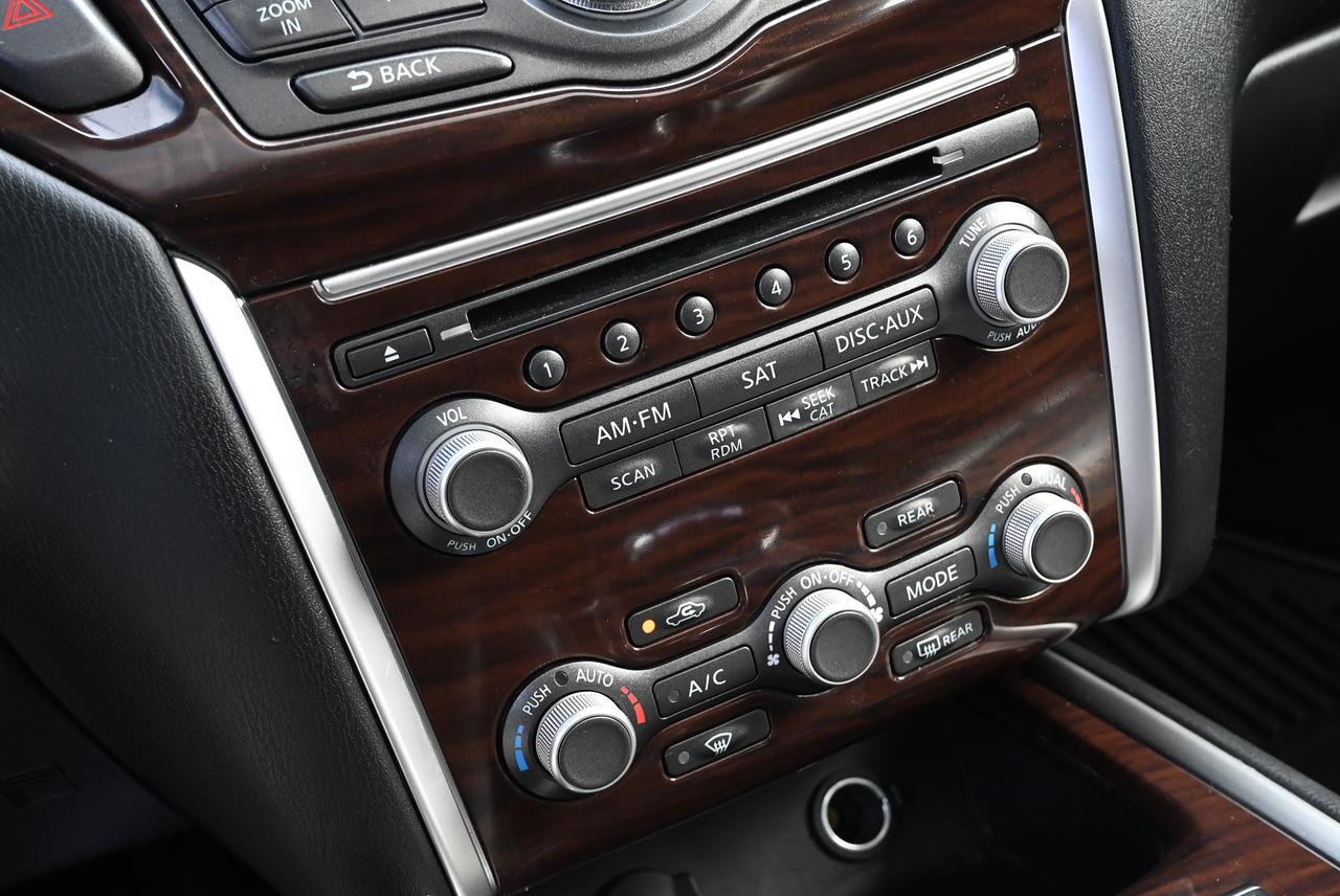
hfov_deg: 45.4
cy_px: 448
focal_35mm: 43
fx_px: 1602
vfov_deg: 31.3
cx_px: 670
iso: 1600
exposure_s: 1/200
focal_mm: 29
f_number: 6.3
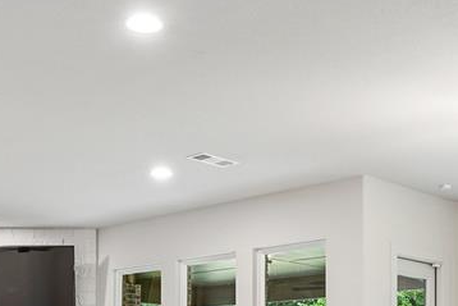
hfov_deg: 33.4
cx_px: 248
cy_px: 384
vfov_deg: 20.8
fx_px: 764
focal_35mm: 60
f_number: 9
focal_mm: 14
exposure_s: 1/2
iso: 100
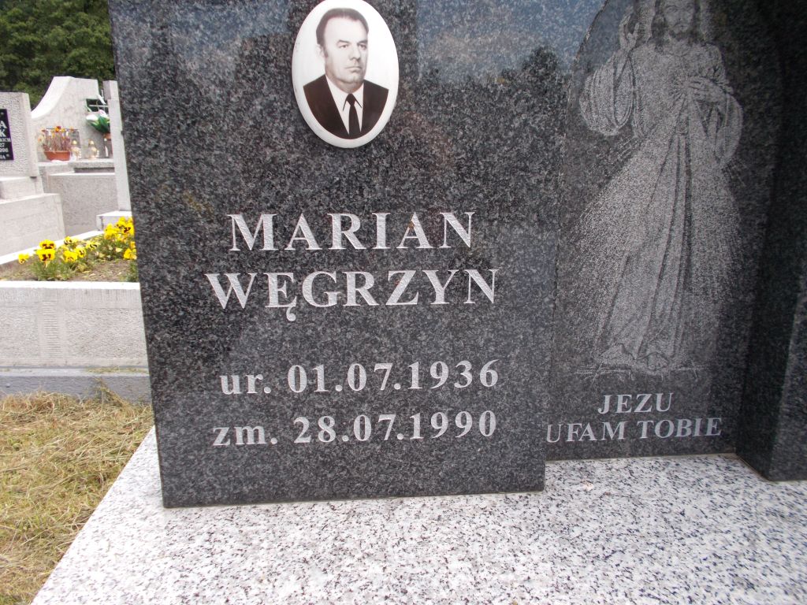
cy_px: 302
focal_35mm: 26
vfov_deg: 53.1
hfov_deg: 67.3
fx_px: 606
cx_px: 404
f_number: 3.2
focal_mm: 4.6
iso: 80
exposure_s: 1/320
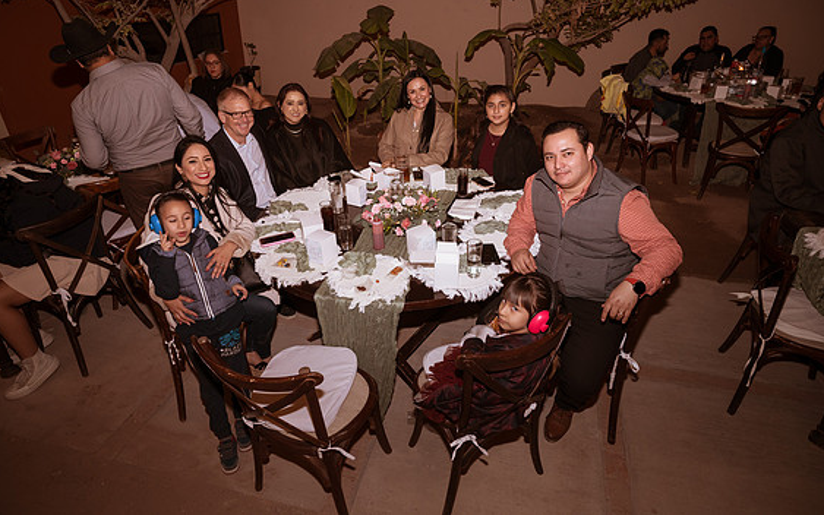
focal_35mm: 21
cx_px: 408
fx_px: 472
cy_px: 233
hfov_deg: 82.3
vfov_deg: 57.2
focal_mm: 20
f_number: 5
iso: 1600
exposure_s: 1/60
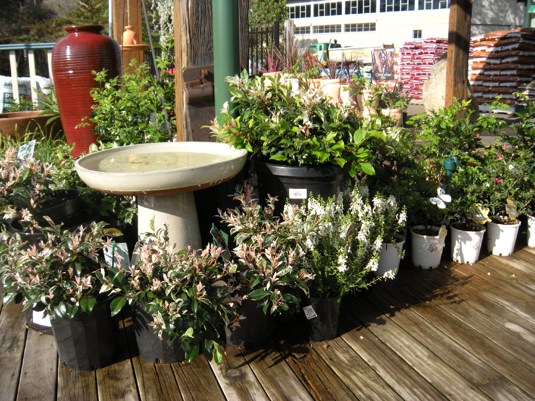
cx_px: 268
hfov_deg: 52.6
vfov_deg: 40.7
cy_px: 200
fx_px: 541
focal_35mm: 35
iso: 64
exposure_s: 1/393
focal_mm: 5.9
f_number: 3.8
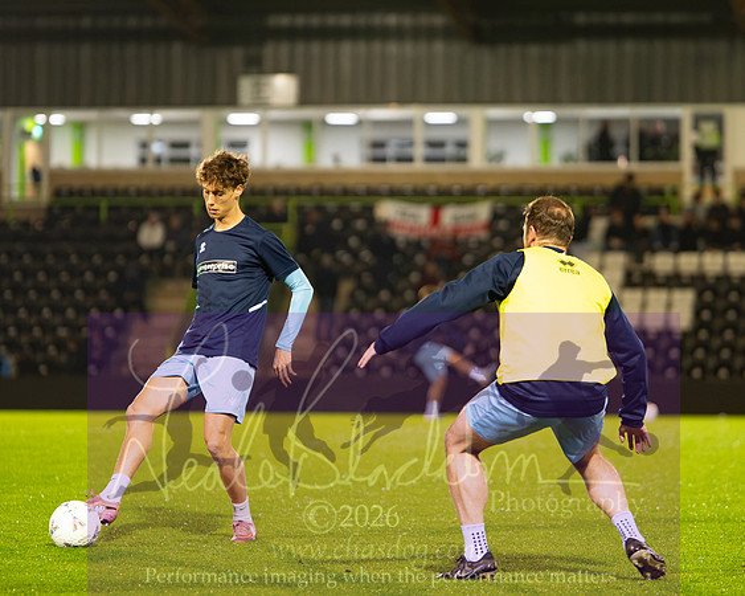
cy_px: 244
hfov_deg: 11.0
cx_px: 410
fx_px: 3878
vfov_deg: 8.8
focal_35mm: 176
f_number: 1.4
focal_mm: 85
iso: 2500
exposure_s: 1/1600
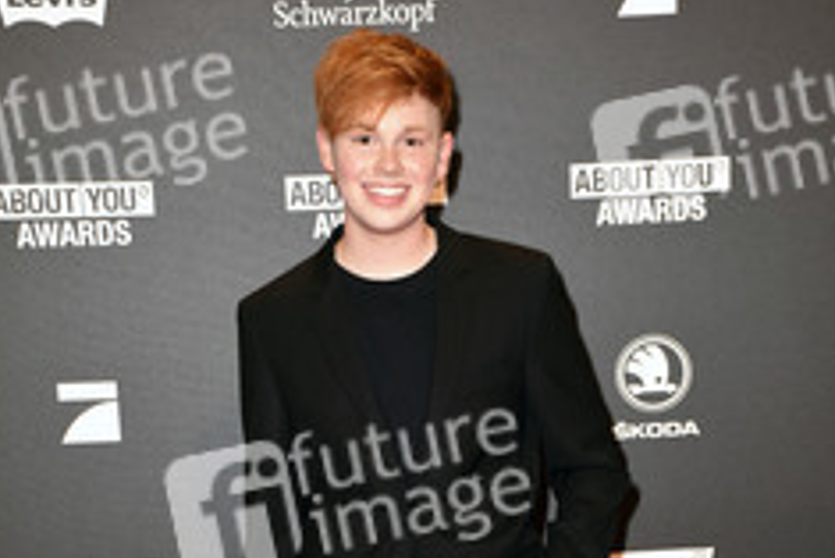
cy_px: 672
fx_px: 2367
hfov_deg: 20.0
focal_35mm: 102
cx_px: 451
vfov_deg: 13.1
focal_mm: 40
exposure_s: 1/100
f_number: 6.3
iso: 640
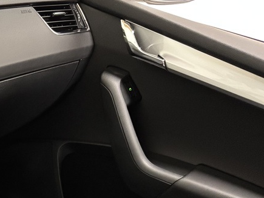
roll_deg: -11.0
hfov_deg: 19.1
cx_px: -163
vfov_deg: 15.5
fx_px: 656
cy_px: 317
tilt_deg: -40.1
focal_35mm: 86
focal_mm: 5.96
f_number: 1.6
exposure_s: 1/20
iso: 1000
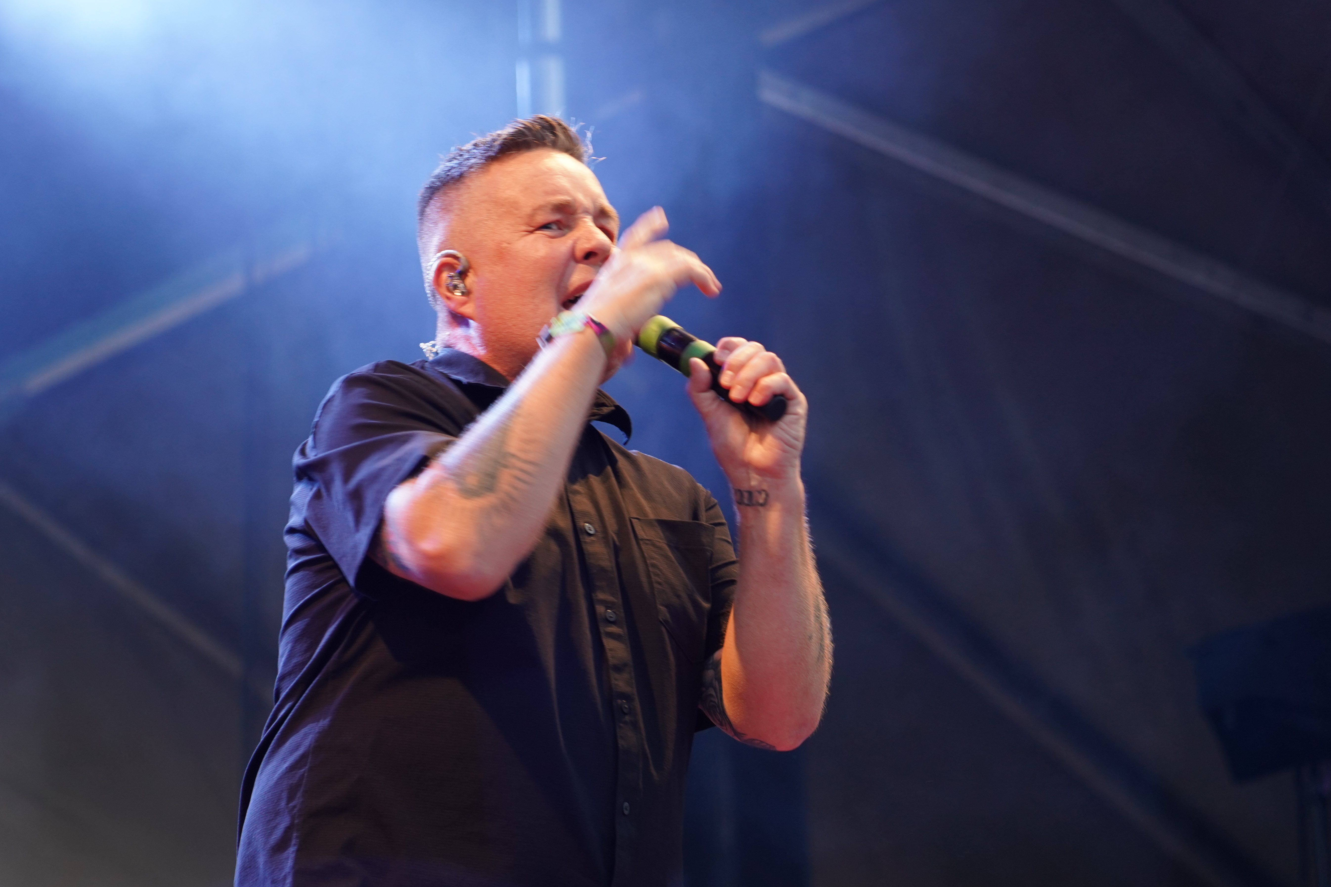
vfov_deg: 11.7
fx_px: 4325
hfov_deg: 17.5
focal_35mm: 117
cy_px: 482
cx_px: 631
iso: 1250
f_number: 4
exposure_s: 1/125
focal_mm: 105
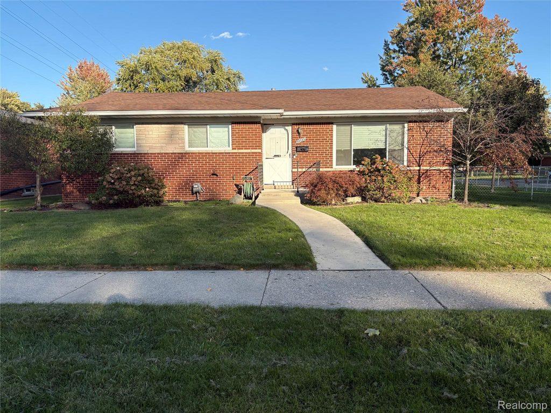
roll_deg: +0.2
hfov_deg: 67.3
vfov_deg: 53.1
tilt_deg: -5.9
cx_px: 276
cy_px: 206
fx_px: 414
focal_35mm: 26
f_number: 1.6
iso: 50
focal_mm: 5.96
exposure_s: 1/1848
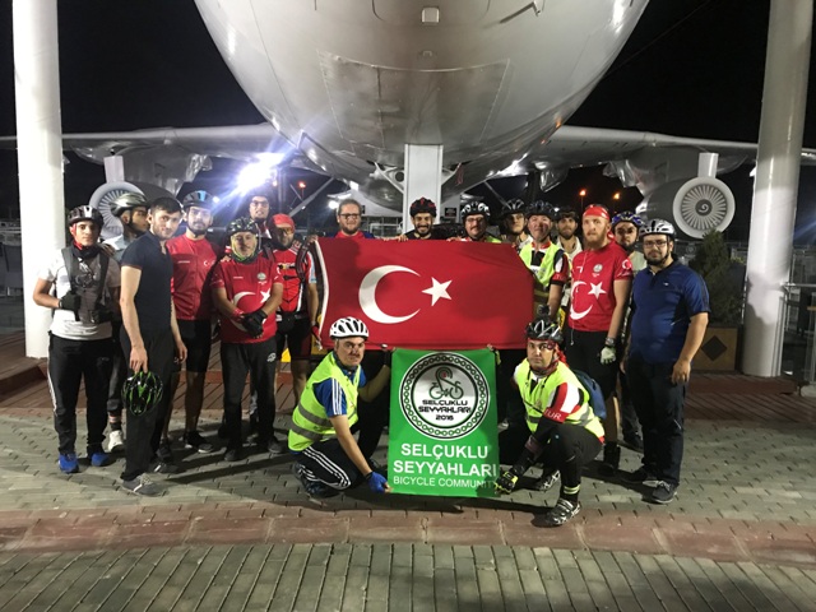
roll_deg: -1.9
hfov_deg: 63.4
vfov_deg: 49.7
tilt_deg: -5.3
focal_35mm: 28
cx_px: 408
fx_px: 660
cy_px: 306
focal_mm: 3.99
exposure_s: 1/6
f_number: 1.8
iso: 100
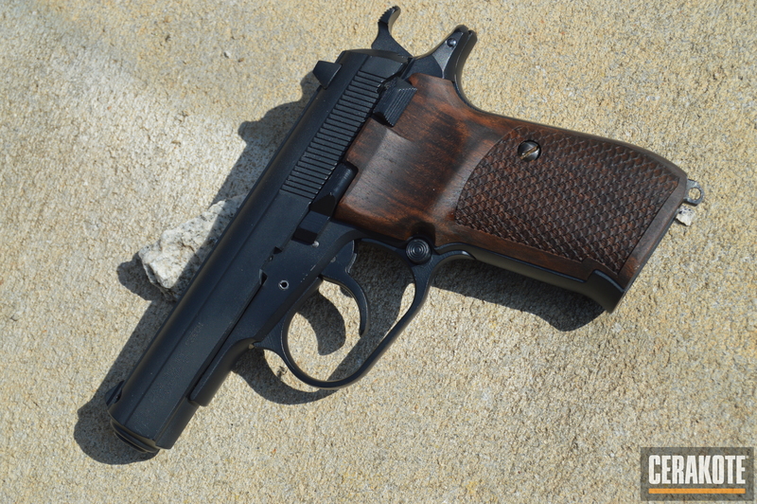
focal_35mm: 75
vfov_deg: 18.2
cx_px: 378
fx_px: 1576
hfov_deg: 27.0
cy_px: 252
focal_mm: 50
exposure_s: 1/250
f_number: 8
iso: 100
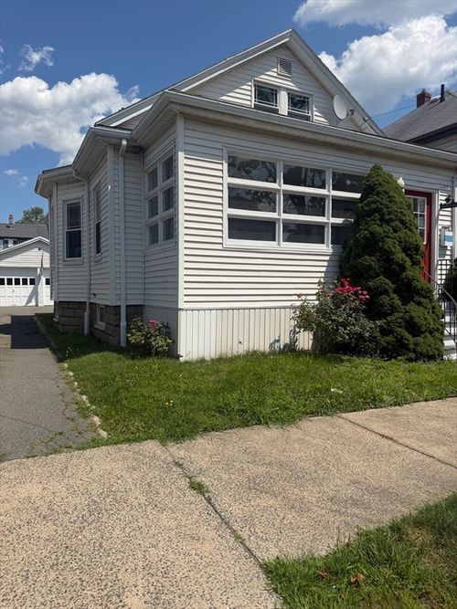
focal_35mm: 24
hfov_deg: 56.8
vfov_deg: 71.6
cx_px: 228
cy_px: 304
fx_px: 423
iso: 80
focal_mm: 6.76
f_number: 1.78
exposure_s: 1/7353
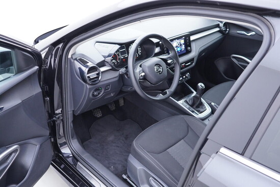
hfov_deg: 53.1
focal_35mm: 36
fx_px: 280
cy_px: 94
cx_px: 140
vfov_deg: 36.9
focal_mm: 24
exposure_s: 1/40
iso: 400
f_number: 2.8
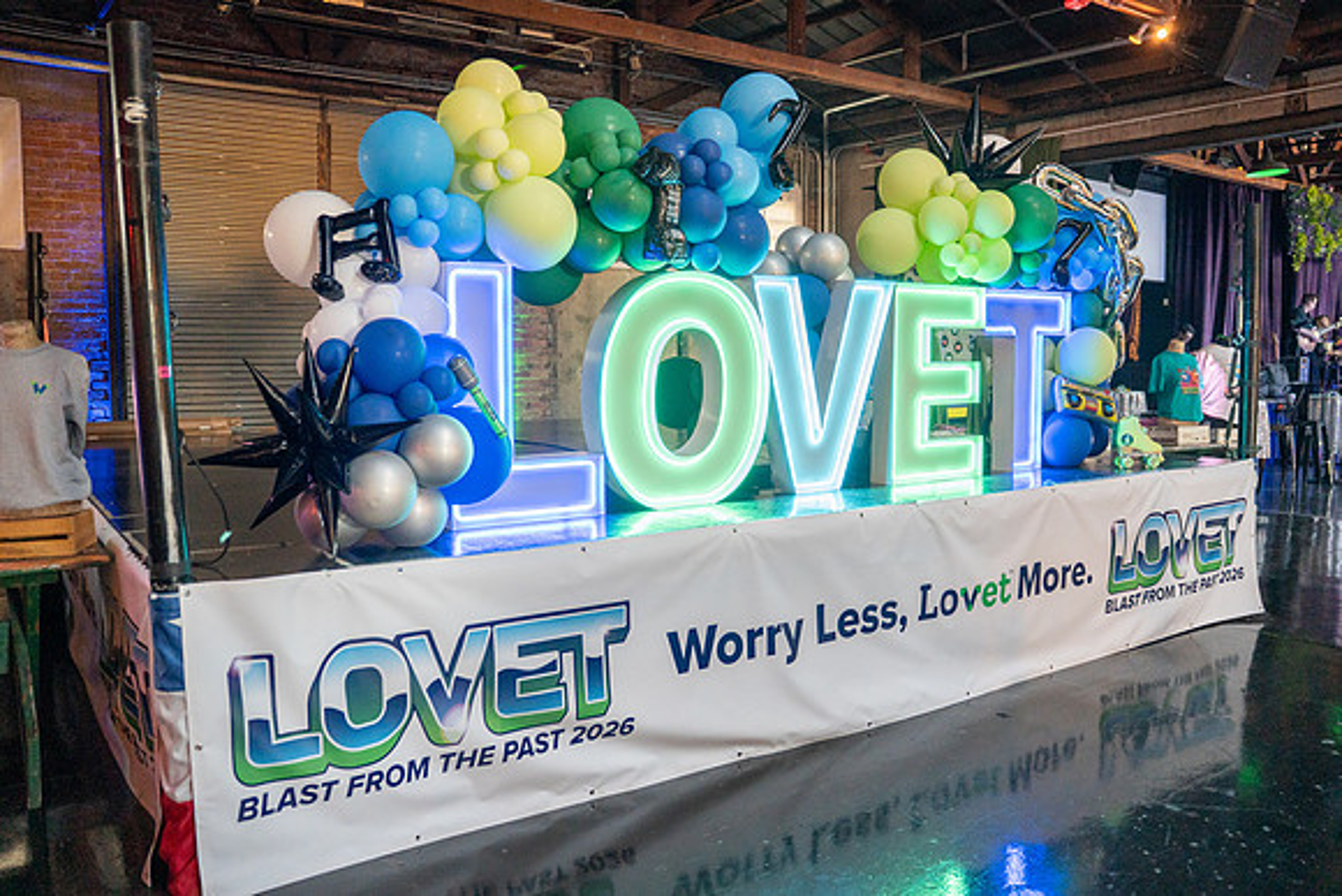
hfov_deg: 63.5
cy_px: 448
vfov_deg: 44.8
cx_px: 671
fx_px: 1085
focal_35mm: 29
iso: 1600
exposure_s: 1/250
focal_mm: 29.1
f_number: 2.8
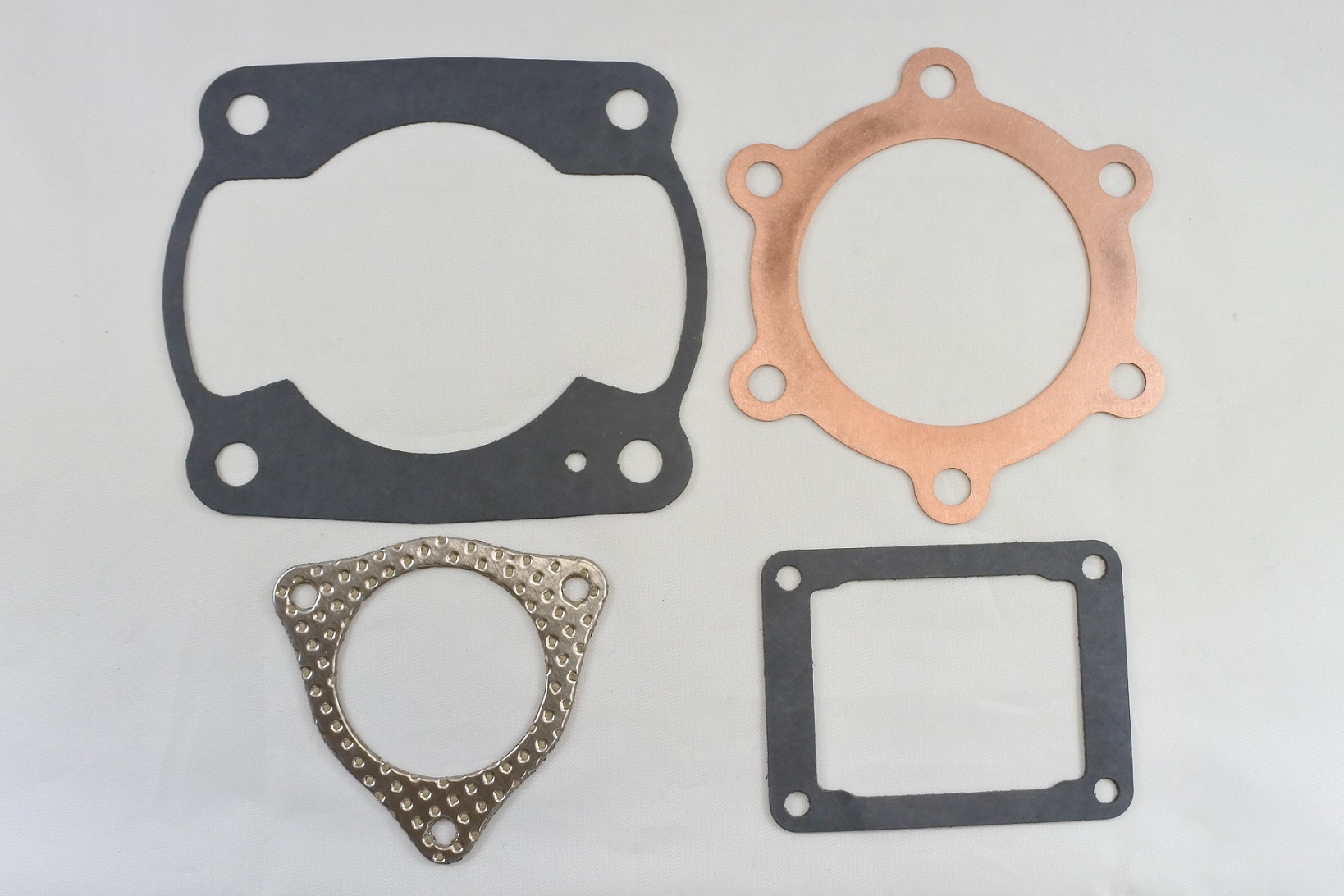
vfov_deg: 47.9
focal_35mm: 27
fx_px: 1008
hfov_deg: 67.4
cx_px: 672
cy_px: 448
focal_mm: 10
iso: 400
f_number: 3.5
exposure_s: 1/250
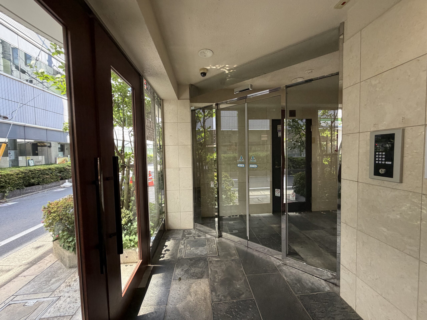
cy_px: 160
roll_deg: +1.1
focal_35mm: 14
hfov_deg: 102.1
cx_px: 214
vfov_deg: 85.7
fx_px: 173
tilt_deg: -1.0
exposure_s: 1/121
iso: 250
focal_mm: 2.22
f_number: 2.2
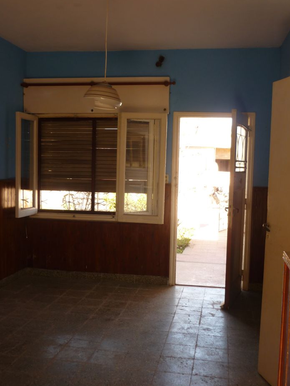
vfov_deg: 49.0
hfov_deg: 37.7
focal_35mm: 38
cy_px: 193
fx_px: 424
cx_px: 147
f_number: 2.8
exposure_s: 1/60
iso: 80
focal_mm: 5.5
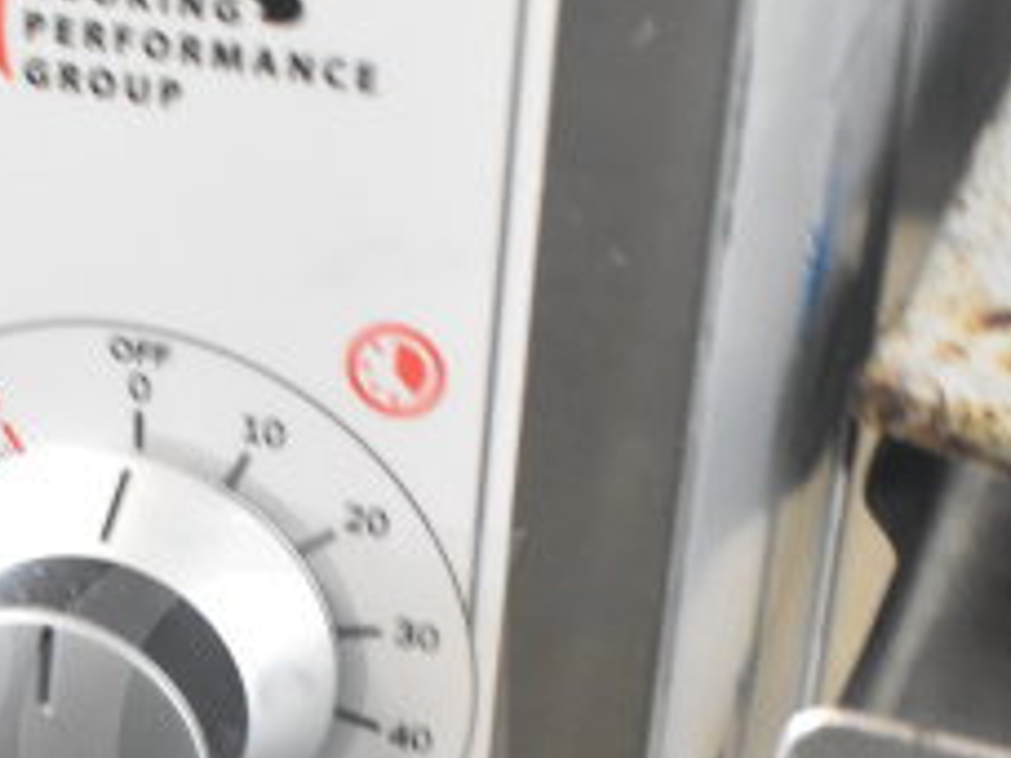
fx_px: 3388
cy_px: 880
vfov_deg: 12.5
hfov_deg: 16.8
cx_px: 124
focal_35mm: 116
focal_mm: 20
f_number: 3.8
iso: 2200
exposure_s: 1/30
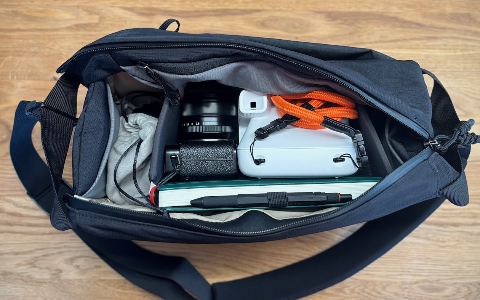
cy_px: 143
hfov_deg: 66.5
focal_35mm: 28
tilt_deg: -84.9
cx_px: 239
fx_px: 366
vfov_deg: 44.5
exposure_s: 1/121
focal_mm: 5.96
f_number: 1.6
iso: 125
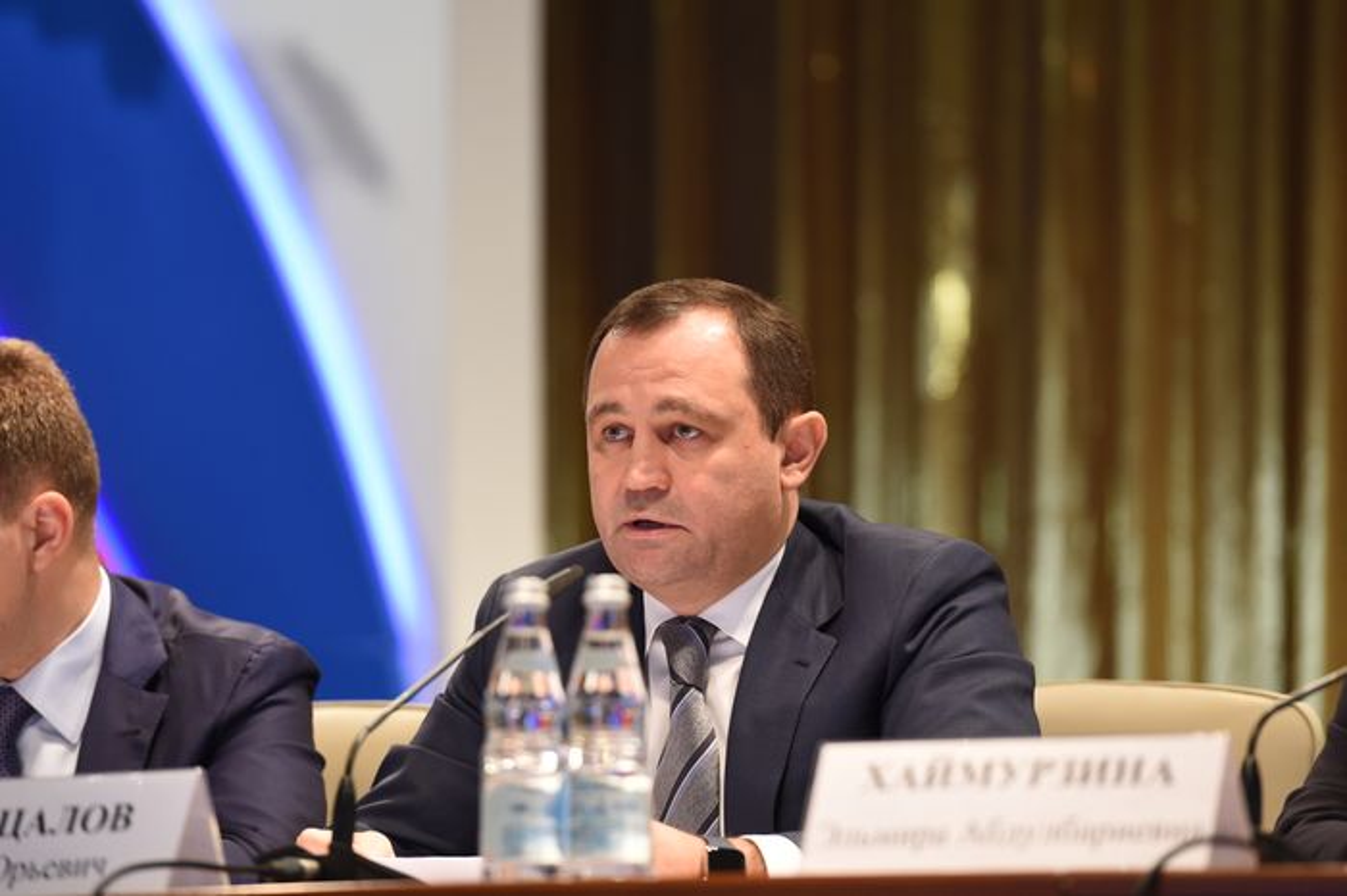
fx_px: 7479
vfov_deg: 6.9
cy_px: 448
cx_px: 674
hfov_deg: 10.3
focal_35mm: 200
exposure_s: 1/200
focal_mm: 200
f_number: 3.5
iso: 2500
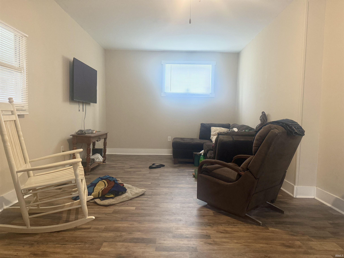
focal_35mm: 24
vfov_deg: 56.8
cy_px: 129
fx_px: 239
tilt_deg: -2.8
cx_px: 172
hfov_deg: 71.6
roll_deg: -1.0
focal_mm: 6.76
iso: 160
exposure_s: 1/60
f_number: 1.78
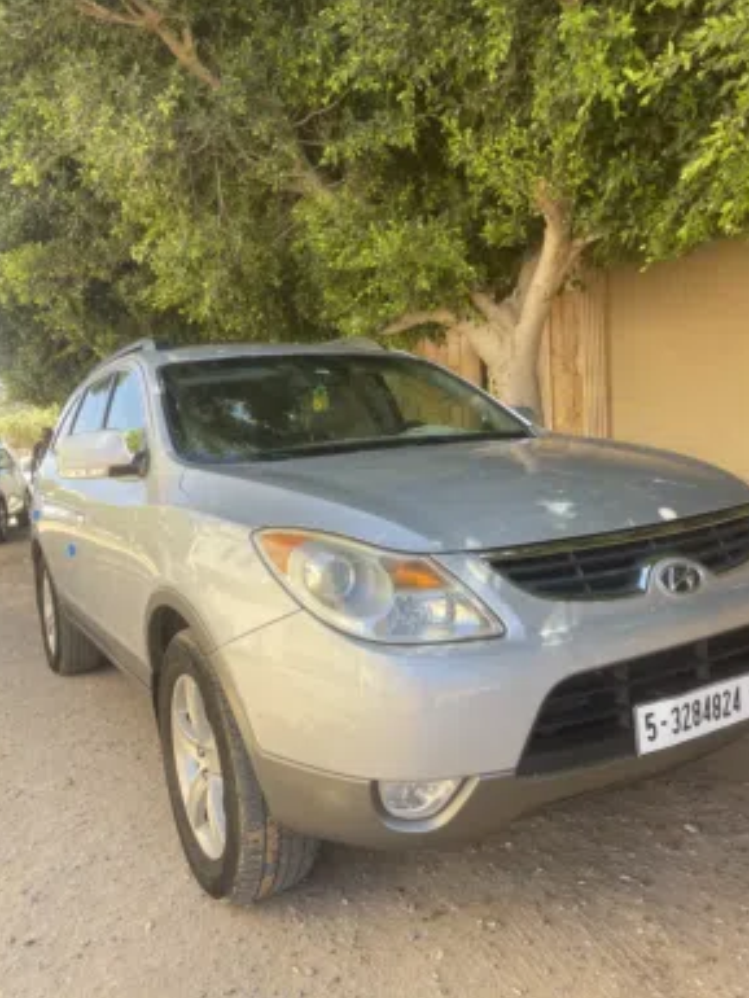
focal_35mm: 27
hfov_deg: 51.4
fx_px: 779
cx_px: 381
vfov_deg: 65.3
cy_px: 490
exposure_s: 1/615
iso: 32
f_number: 1.6
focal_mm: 5.1
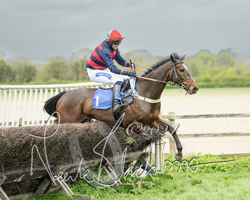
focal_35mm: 128
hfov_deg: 15.0
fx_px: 948
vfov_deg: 12.0
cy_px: 101
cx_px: 141
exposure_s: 1/1600
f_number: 2.8
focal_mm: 95
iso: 400
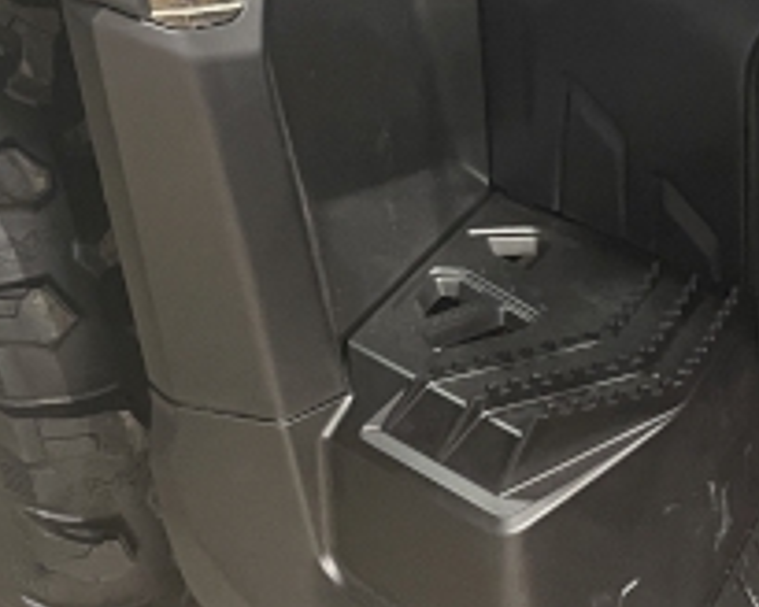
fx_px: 2224
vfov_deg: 14.4
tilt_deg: -18.7
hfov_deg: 19.4
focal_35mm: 99
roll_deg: +0.8
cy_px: -329
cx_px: 415
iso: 250
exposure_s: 1/60
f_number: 1.6
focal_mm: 4.2
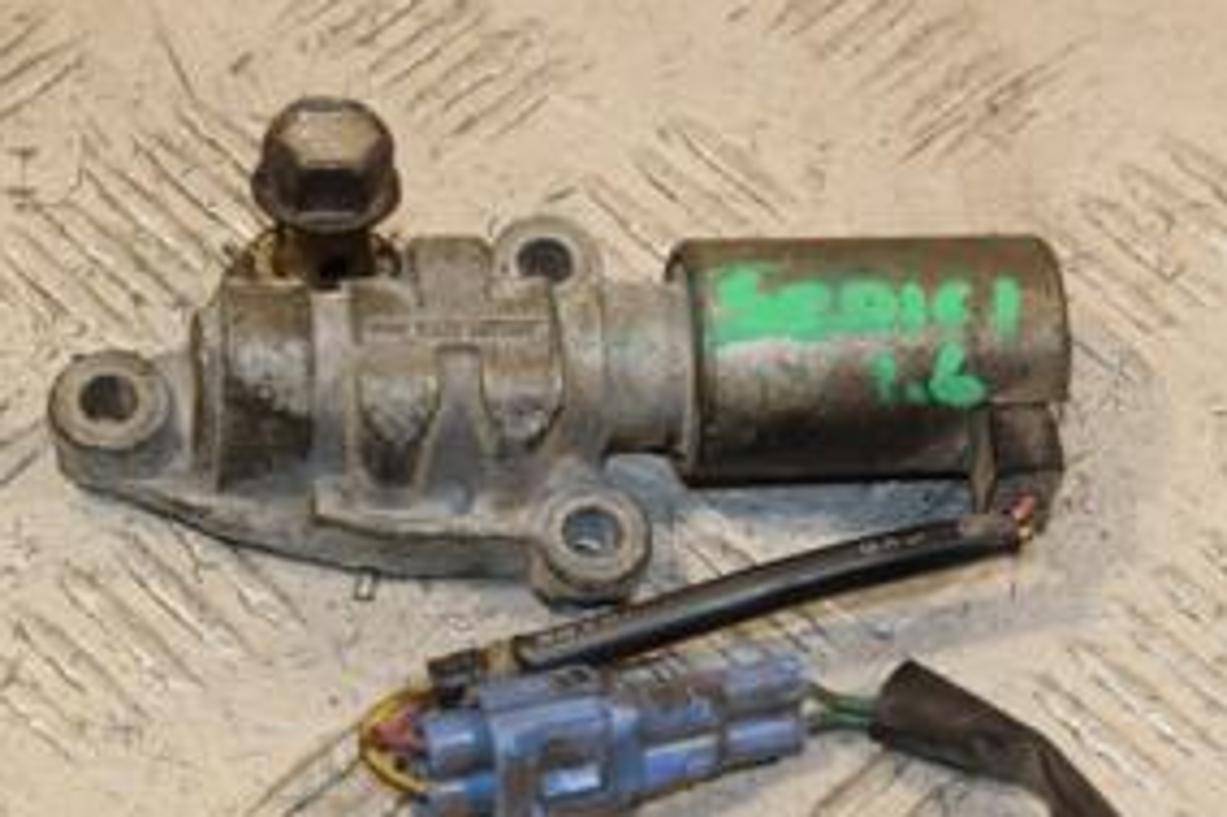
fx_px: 5177
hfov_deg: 13.5
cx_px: 739
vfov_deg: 9.0
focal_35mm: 152
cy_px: 341
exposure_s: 1/200
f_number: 9
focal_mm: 48
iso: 800
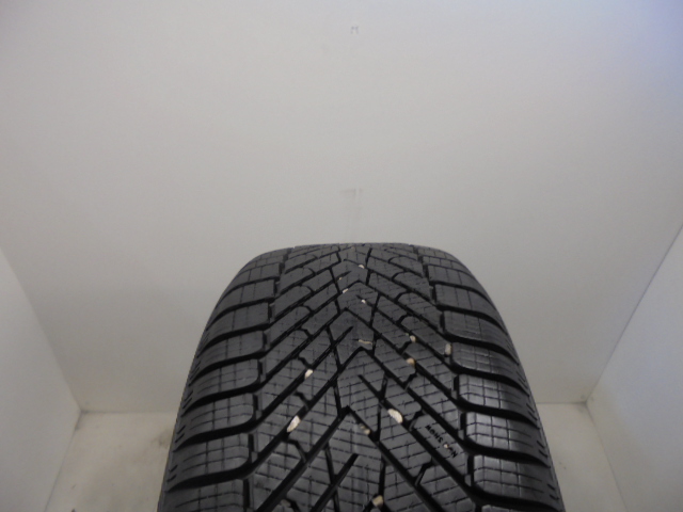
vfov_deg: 53.1
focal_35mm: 26
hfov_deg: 67.3
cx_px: 342
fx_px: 513
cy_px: 256
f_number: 3.5
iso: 100
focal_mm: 4.6
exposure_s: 1/30
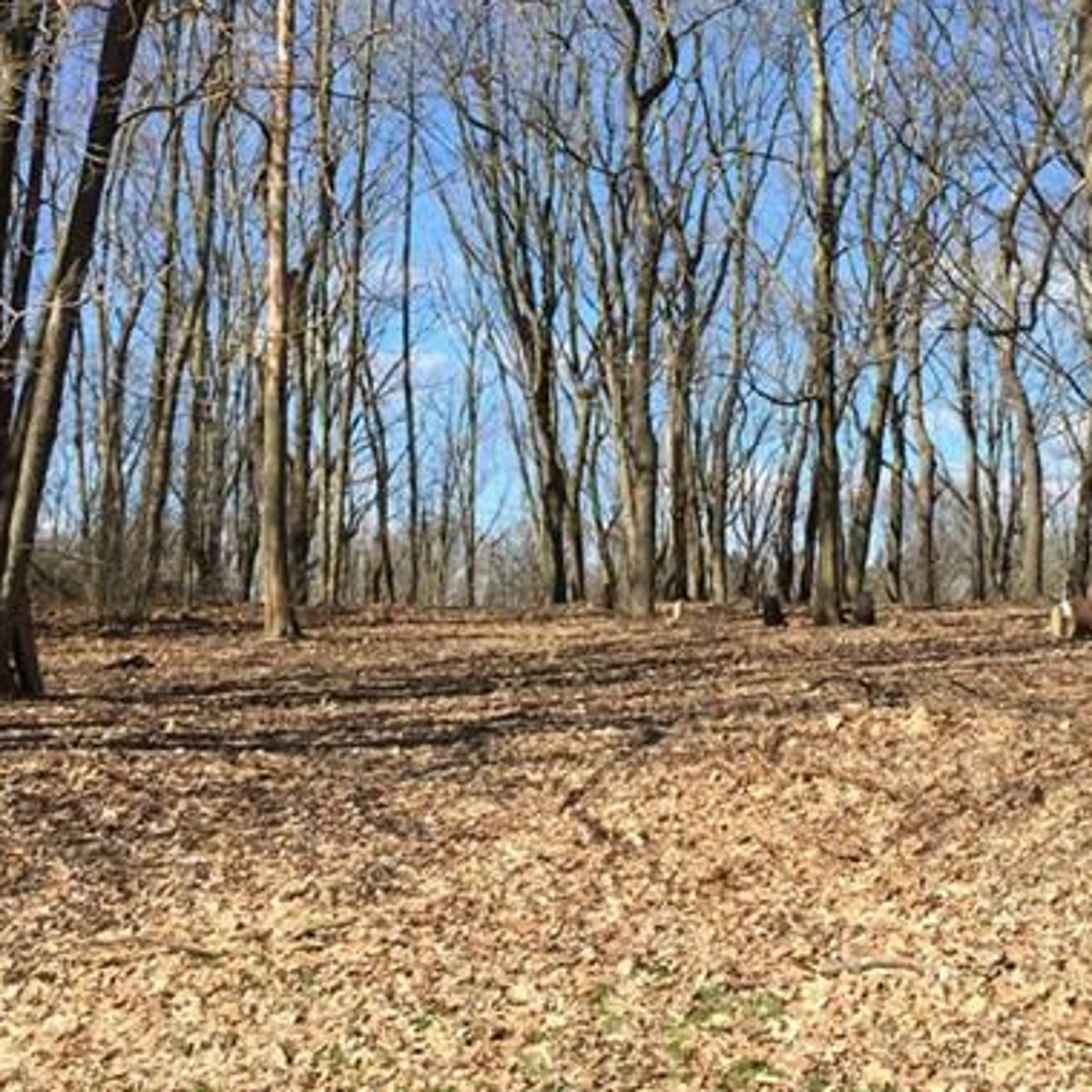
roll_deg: +0.4
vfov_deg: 31.0
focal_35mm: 54
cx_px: 655
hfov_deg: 31.5
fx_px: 1927
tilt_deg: +12.1
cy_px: 250
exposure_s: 1/1041
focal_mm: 4.15
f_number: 2.2
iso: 32
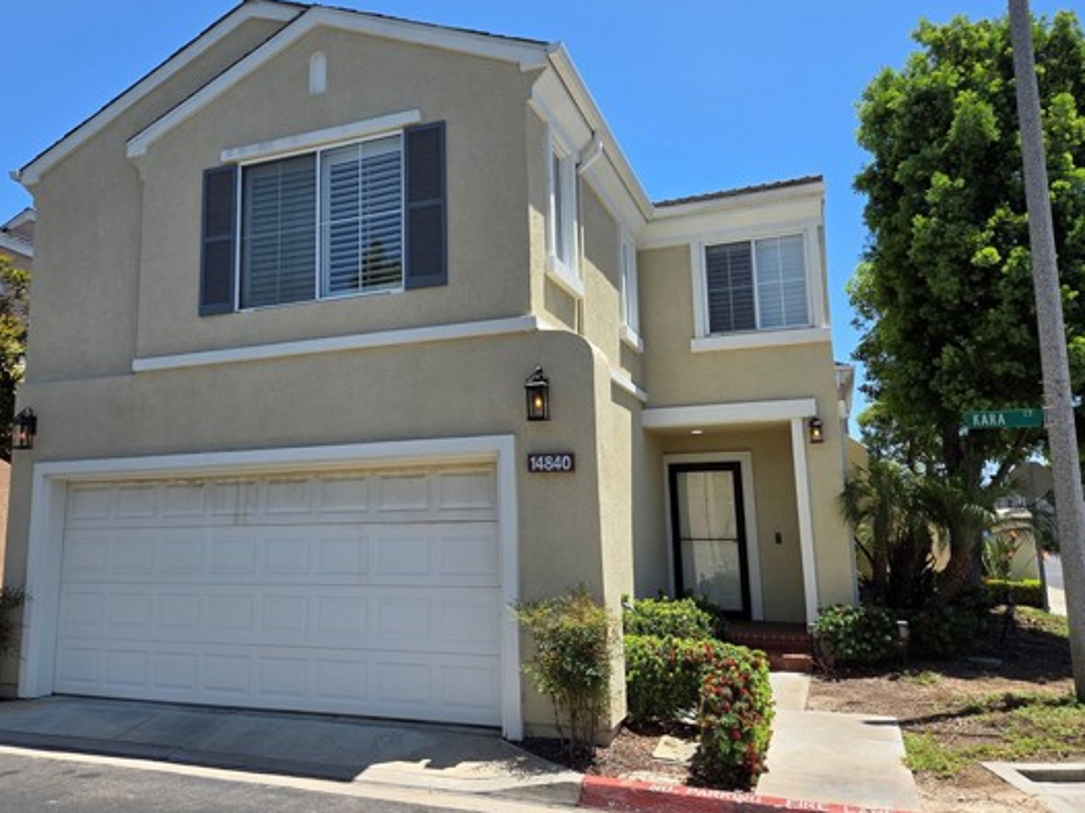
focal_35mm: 28
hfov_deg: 63.1
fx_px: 877
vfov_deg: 49.7
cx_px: 456
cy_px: 386
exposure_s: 1/3569
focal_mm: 5.4
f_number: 1.8
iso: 80
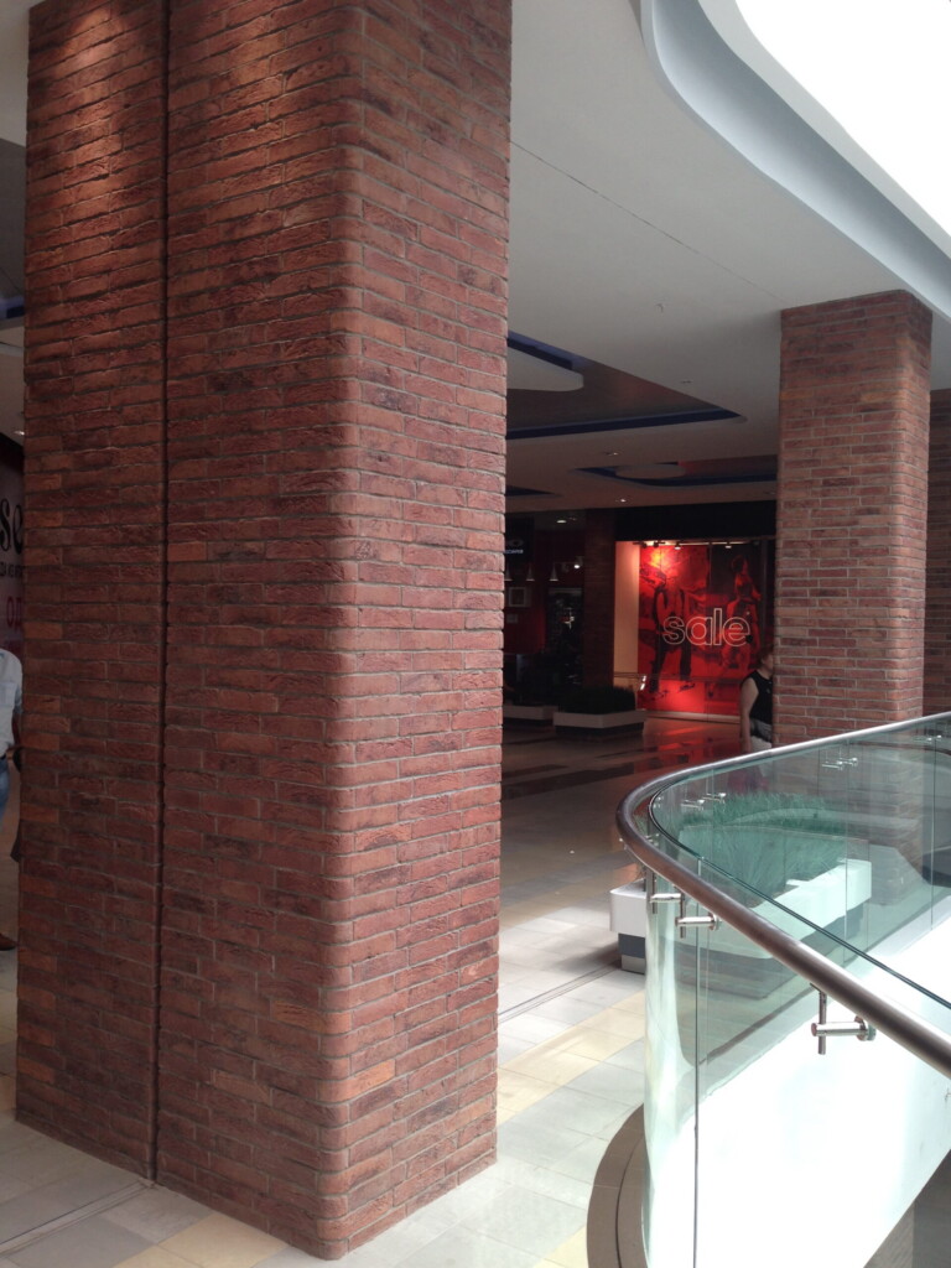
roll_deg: -0.9
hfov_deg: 42.9
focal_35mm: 33
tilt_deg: +3.6
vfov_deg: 55.4
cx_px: 476
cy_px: 634
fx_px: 1209
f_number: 2.4
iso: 50
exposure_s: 1/120
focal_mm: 4.12
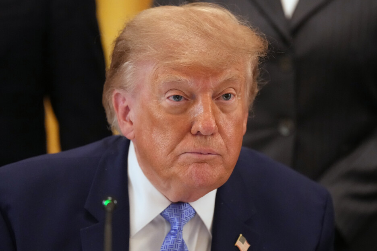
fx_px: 3141
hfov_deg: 6.9
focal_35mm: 300
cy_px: 126
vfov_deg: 4.6
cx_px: 188
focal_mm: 200
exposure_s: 1/125
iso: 5000
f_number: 2.8
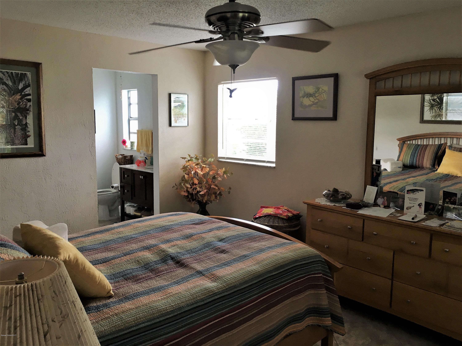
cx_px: 231
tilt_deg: -8.1
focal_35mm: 29
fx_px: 387
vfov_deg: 48.2
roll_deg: -0.1
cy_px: 173
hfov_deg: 61.7
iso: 50
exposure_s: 1/30
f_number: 2.2
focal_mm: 4.15
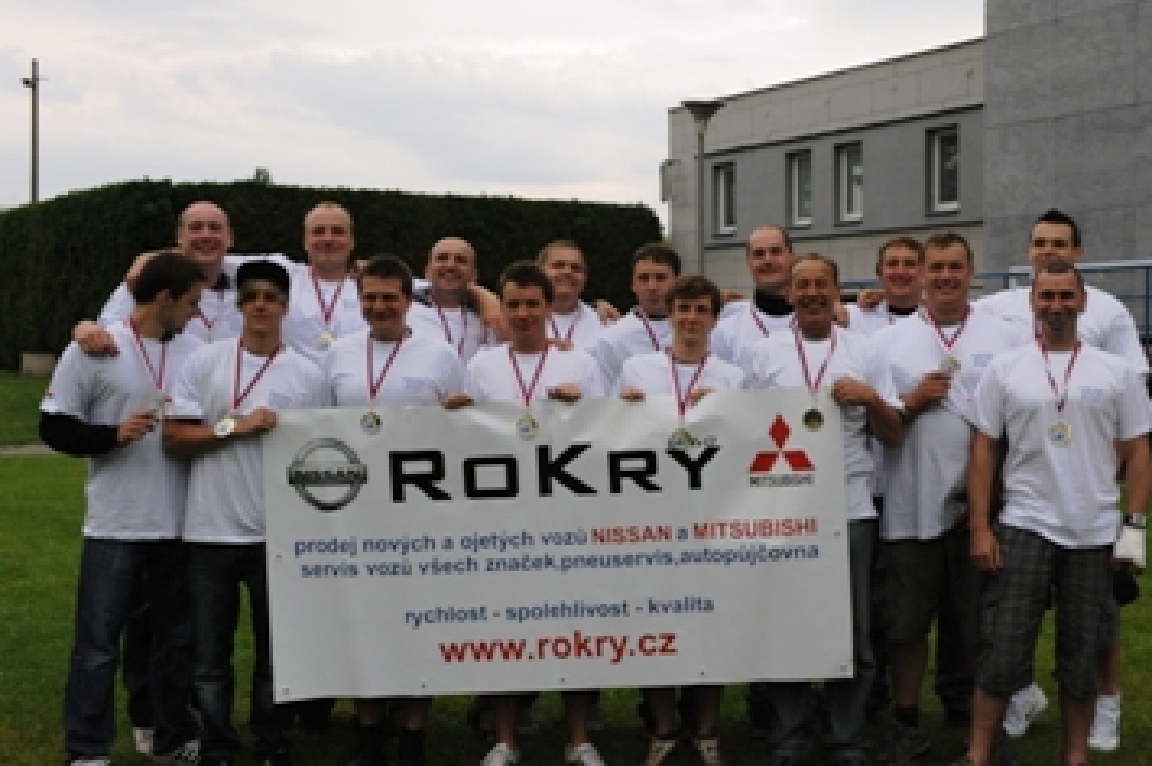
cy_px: 406
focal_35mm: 48
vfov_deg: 28.0
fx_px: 1535
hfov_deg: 41.0
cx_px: 685
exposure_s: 1/500
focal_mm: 38
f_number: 11
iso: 2500
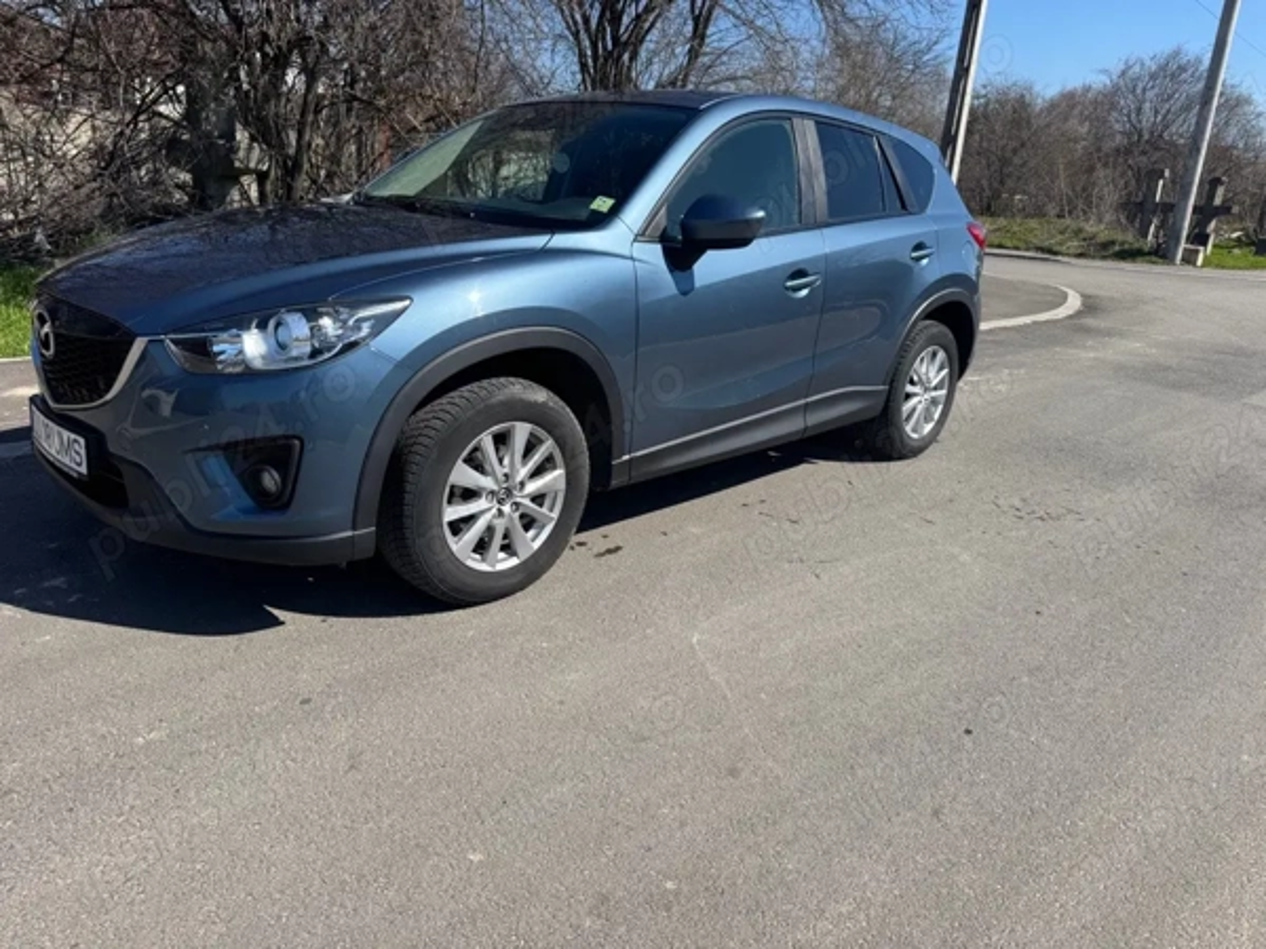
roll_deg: -3.3
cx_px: 633
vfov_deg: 56.8
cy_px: 474
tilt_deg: -17.8
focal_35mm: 24
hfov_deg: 71.6
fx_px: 878
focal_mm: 6.76
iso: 80
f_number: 1.78
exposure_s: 1/3247
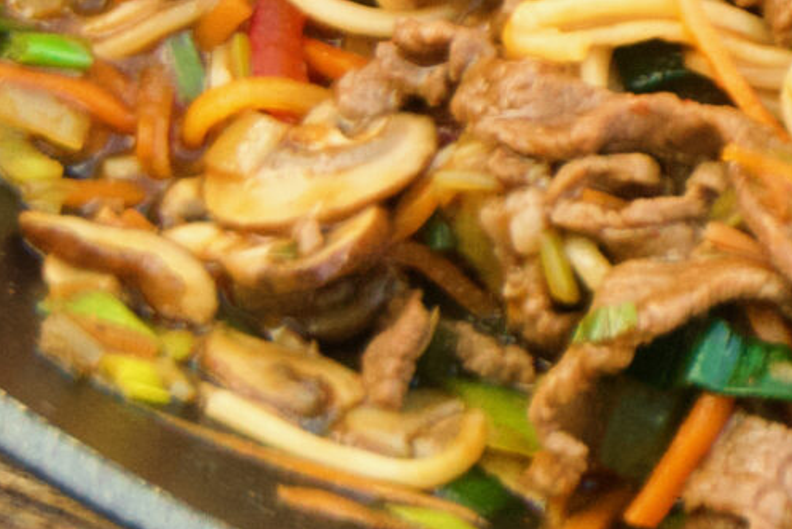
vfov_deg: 3.5
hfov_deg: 5.3
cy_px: -539
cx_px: 1246
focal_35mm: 386
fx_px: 8497
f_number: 5.6
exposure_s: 1/80
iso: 250
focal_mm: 50
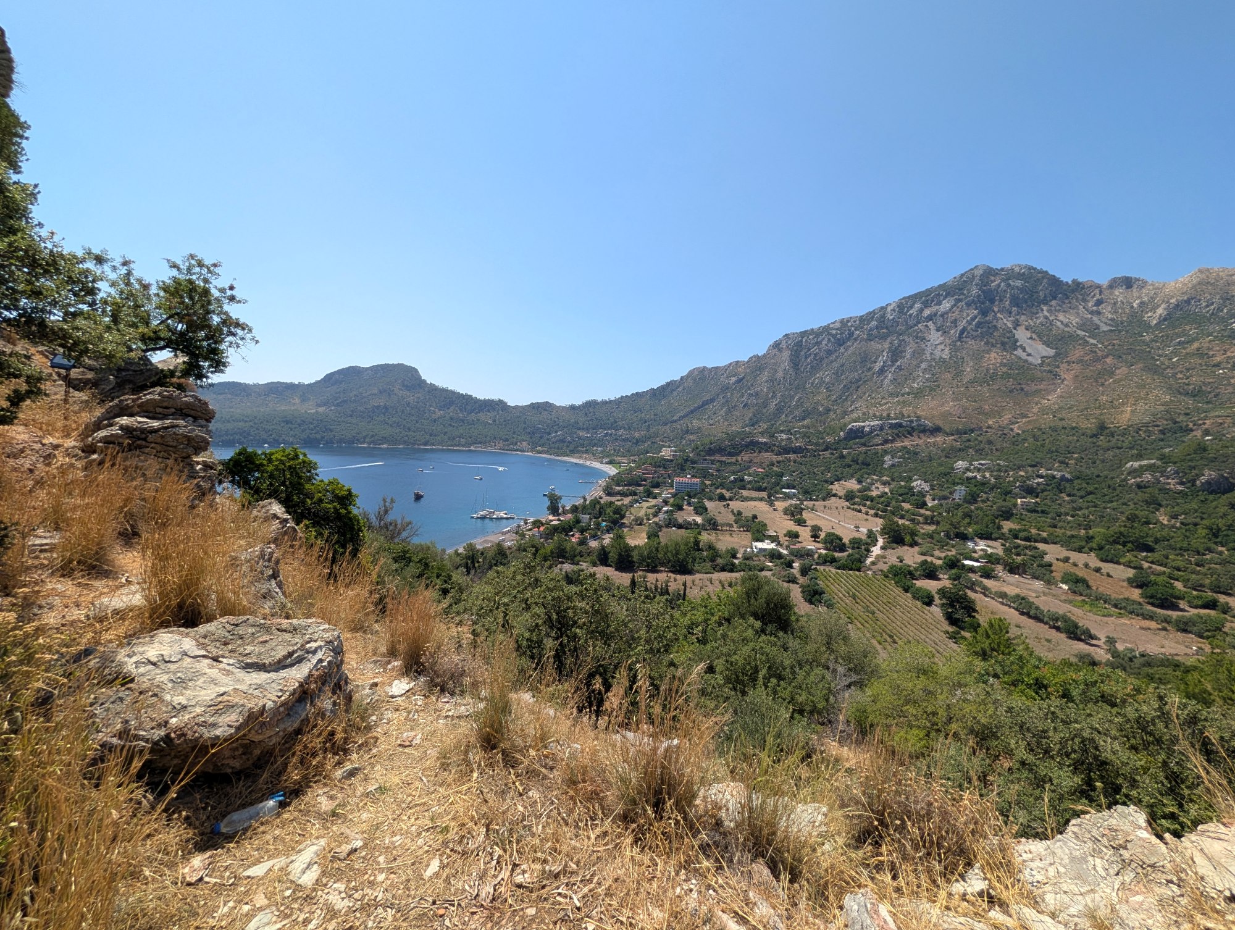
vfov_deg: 94.6
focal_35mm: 12
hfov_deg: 110.5
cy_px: 465
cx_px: 618
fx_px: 429
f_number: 1.7
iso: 46
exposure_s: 1/2924
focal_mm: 2.02
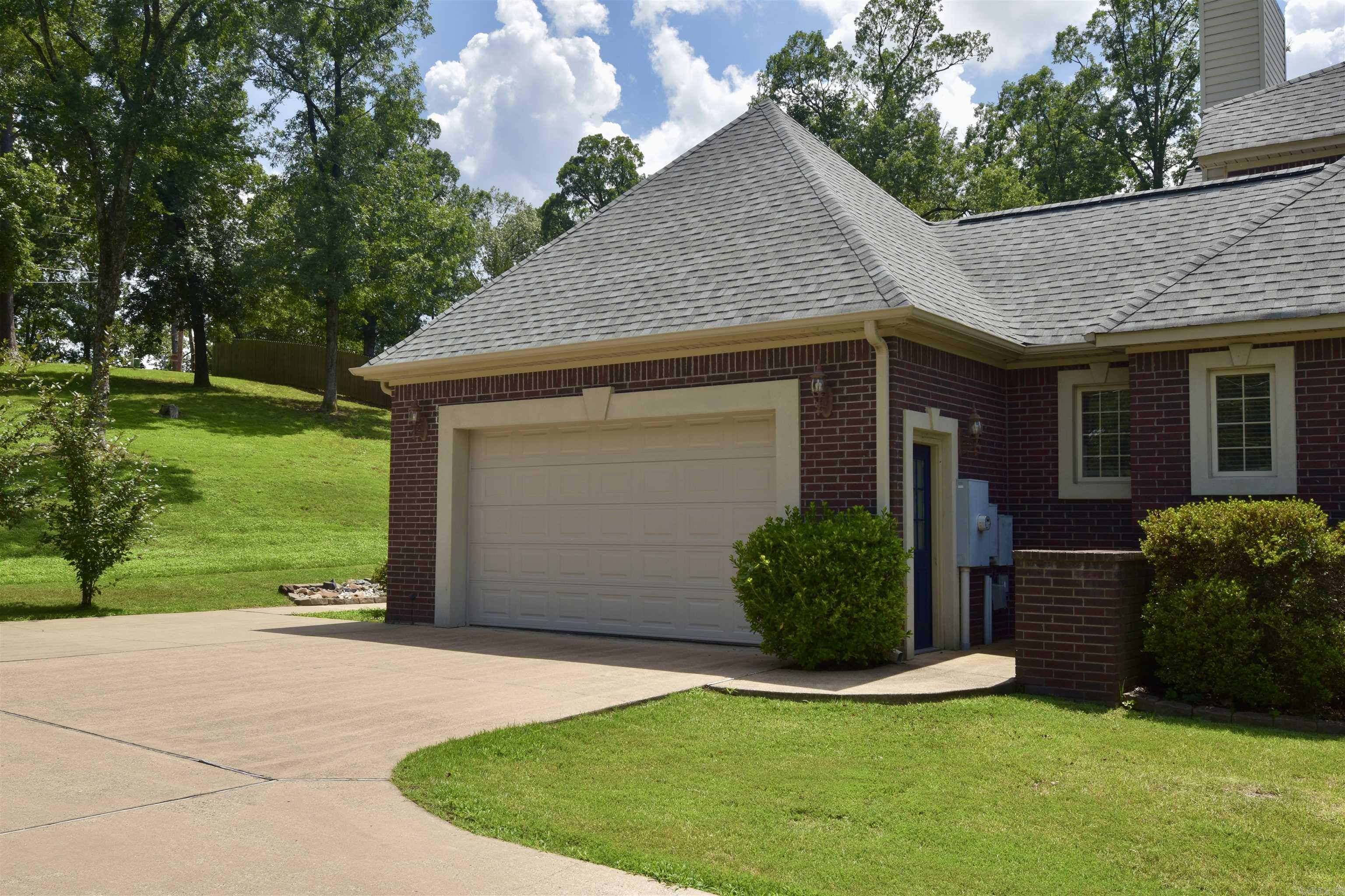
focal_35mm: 30
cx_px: 672
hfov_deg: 61.9
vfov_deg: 43.6
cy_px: 448
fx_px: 1121
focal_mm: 20
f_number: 9
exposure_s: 1/200
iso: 100
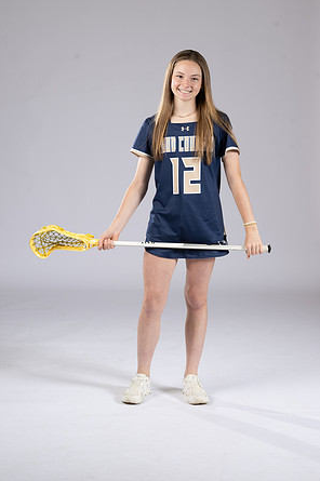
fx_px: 1122
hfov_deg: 16.2
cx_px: 161
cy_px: 241
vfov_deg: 24.2
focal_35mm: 84
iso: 250
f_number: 6.3
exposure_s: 1/200
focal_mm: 83
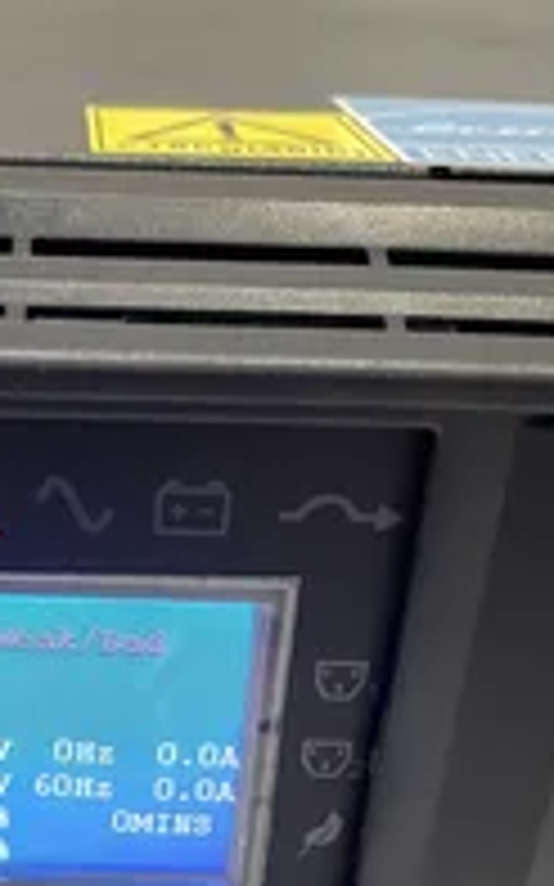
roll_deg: -4.1
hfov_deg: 22.4
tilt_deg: -31.8
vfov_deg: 34.7
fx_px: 1354
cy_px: 756
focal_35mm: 56
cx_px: 18
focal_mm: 4.2
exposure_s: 1/60
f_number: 1.6
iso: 200
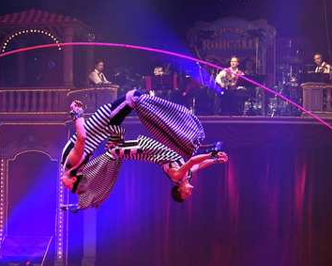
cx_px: 141
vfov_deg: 25.0
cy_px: 139
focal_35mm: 61
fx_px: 599
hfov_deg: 30.9
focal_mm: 51
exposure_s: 1/500
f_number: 2.8
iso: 1000
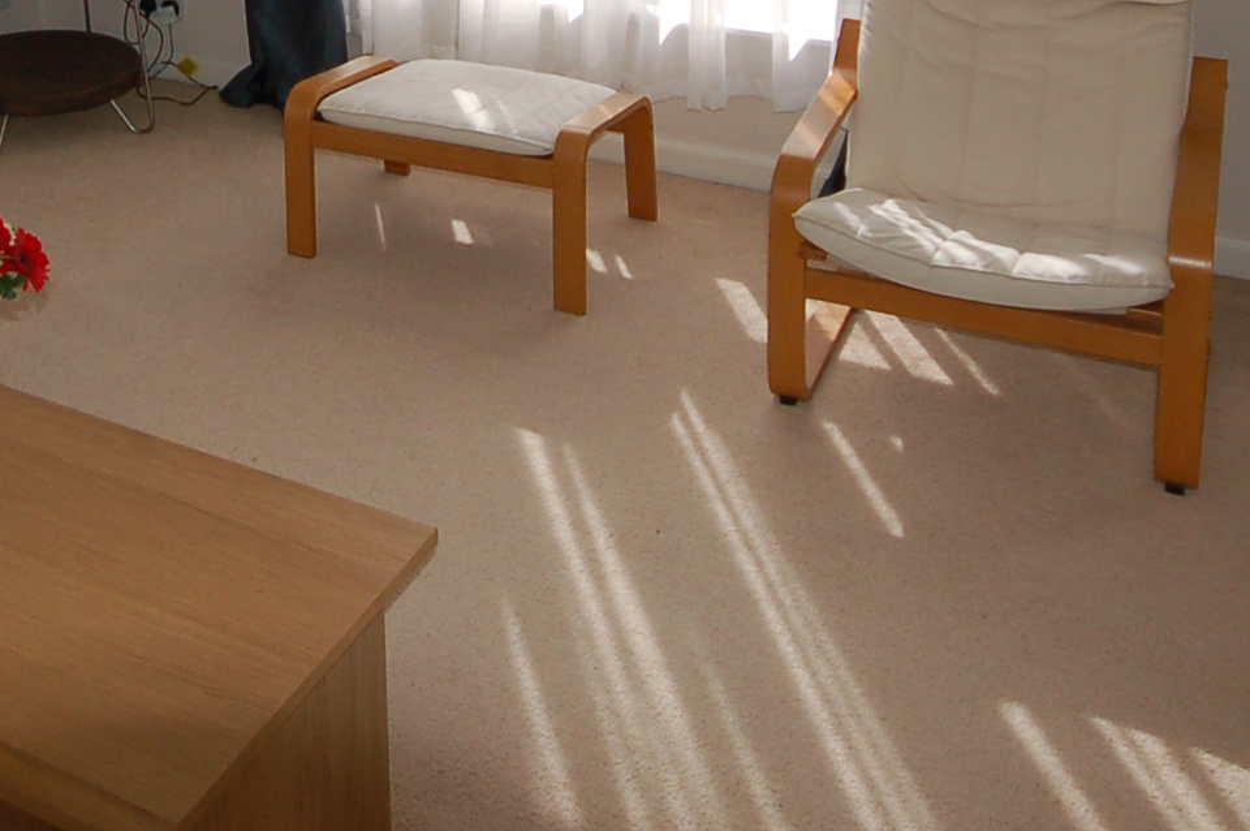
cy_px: -137
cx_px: 188
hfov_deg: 39.7
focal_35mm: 47
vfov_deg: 25.9
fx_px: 1630
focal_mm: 10
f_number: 5.6
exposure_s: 1/500
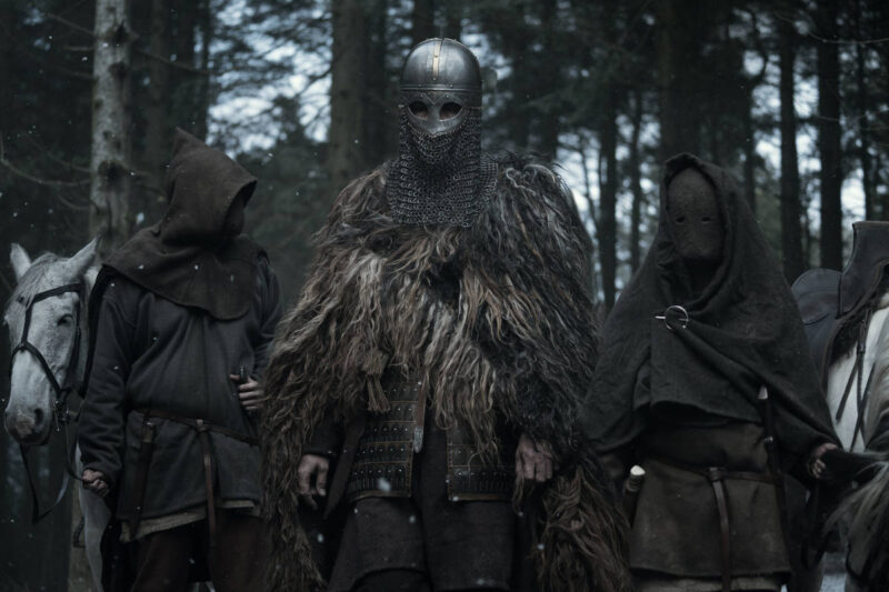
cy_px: 296
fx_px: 1728
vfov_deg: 19.4
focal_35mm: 70
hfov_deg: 28.8
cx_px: 444
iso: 800
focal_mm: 70
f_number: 2.8
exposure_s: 1/250
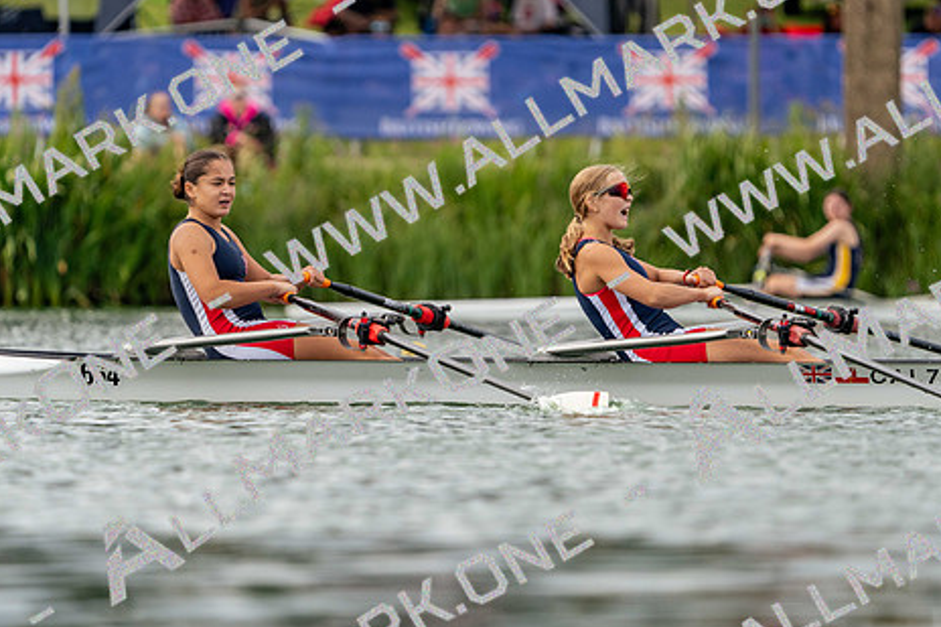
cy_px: 291
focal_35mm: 588
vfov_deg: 2.3
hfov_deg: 3.5
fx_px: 15363
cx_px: 515
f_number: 6.3
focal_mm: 470
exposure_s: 1/1600
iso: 500
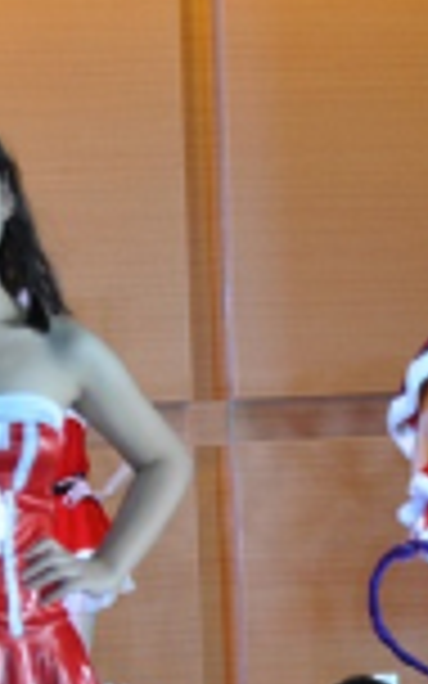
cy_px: 774
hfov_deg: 3.5
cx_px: -113
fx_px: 6943
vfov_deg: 5.6
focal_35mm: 372
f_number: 5.3
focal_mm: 70
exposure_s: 1/60
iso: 720
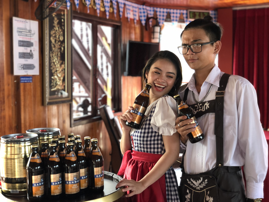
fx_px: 404
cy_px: 101
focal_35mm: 52
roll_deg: +1.4
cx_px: 134
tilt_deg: -2.9
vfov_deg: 28.0
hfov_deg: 36.8
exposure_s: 1/30
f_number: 2.4
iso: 125
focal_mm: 6
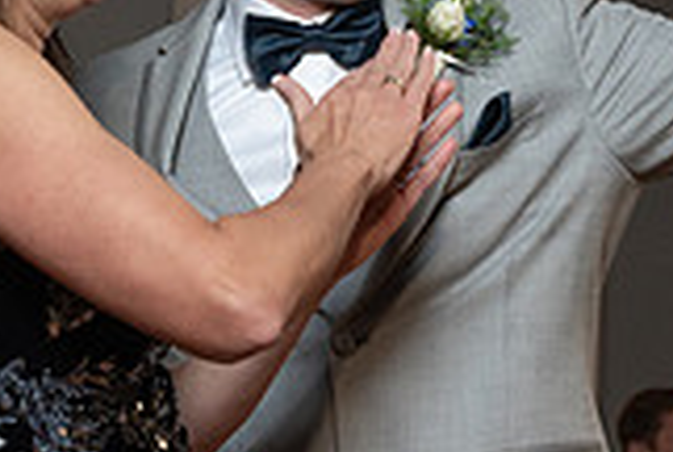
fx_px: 4177
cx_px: 309
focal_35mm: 223
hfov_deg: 9.2
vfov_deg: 6.2
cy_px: 295
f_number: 5.6
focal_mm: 62
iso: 2000
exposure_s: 1/200
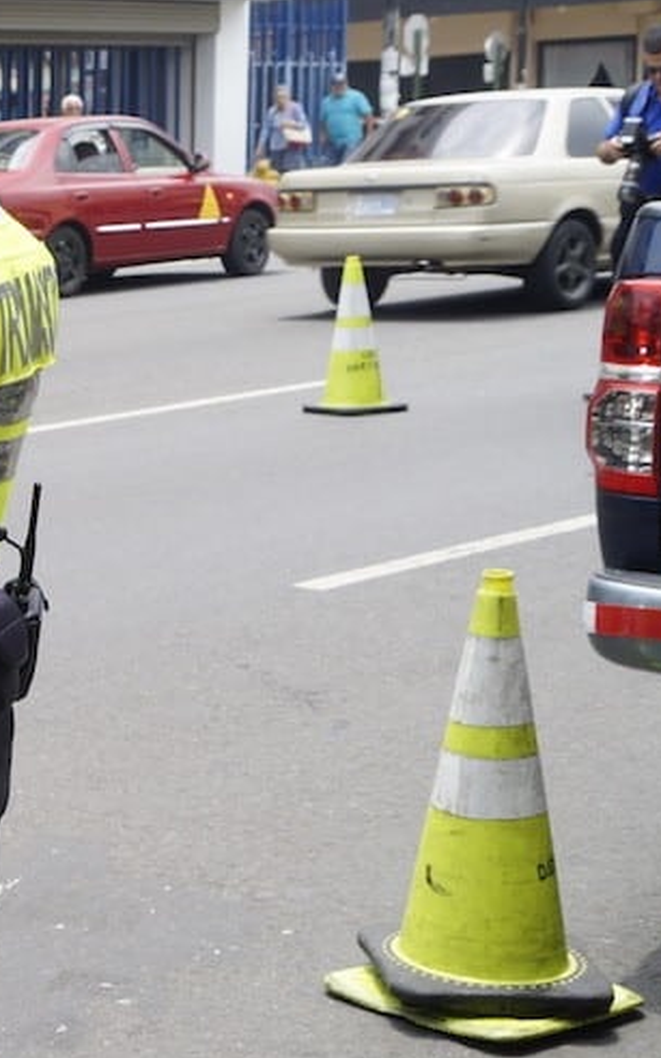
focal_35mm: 89
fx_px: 2564
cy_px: 604
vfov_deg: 23.3
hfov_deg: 12.7
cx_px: -700
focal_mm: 22
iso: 100
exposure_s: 1/125
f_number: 8
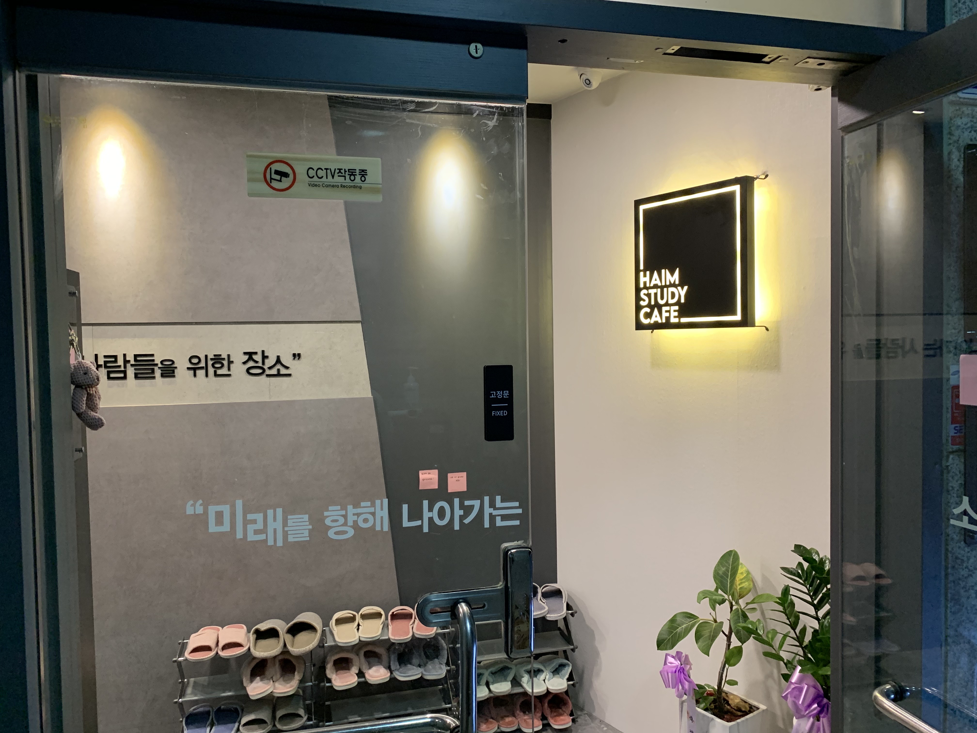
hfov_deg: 67.3
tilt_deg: -0.5
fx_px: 734
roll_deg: +0.8
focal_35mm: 26
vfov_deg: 53.1
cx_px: 488
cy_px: 366
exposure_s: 1/60
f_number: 1.8
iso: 160
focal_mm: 4.25
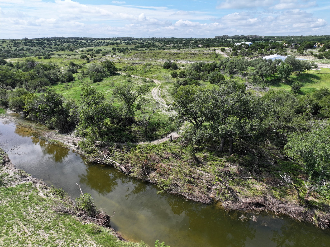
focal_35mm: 24
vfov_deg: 56.8
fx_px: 229
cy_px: 124
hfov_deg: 71.6
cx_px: 165
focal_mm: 12.29
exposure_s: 1/2000
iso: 220
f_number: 2.8
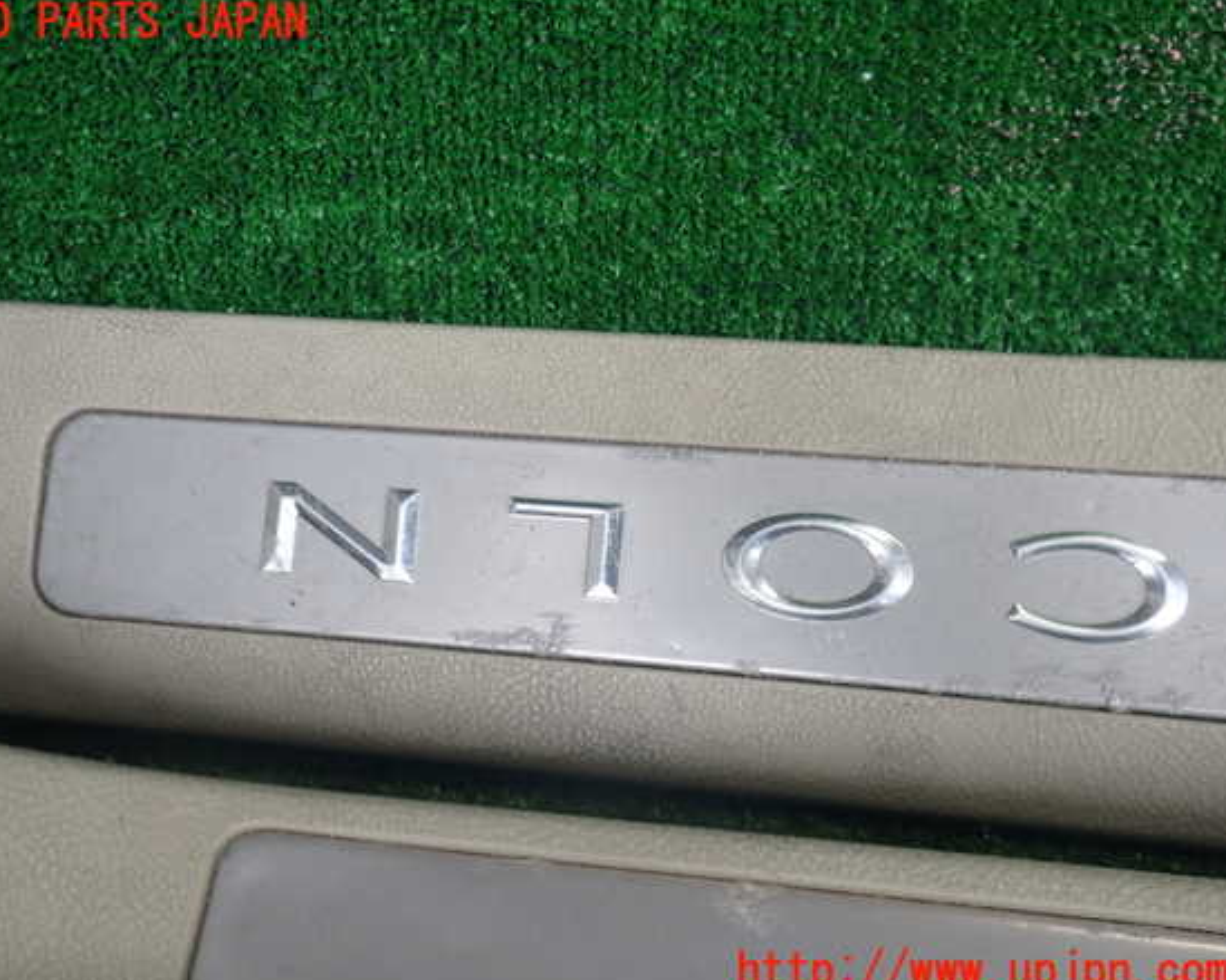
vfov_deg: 45.8
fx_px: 1161
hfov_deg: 55.6
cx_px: 572
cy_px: 498
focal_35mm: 32
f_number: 2.3
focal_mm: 5.4
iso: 200
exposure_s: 1/125
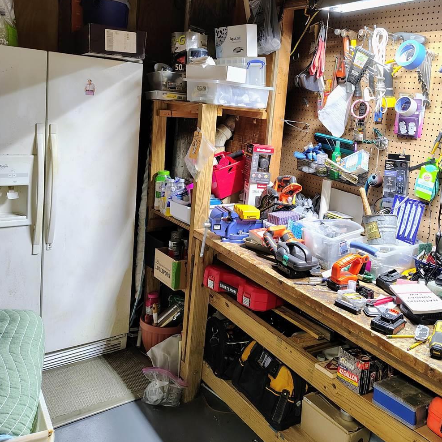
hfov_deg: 49.6
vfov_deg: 49.2
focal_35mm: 33
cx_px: 256
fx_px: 477
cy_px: 161
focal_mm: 5.56
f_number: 1.8
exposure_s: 1/60
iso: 826
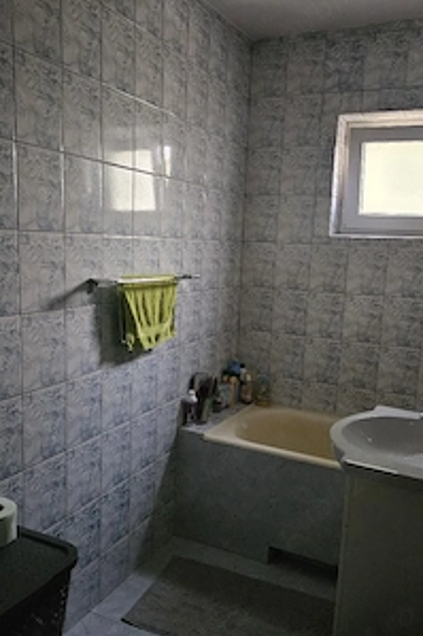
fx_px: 565
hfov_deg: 41.1
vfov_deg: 58.6
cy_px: 351
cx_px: 223
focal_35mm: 32
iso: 1250
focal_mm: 5.4
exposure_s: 1/25.1
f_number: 1.8
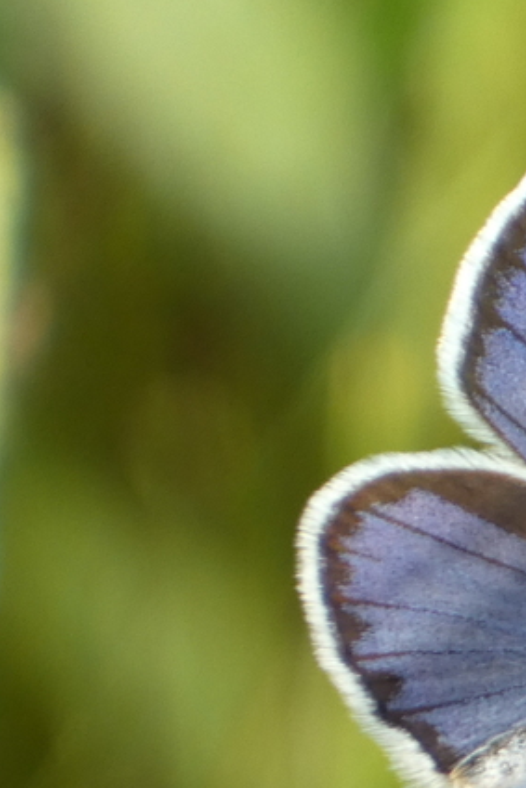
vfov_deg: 0.9
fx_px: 48590
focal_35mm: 2219
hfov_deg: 0.6
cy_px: 541
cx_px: 731
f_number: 5.7
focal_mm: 189.9
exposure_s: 1/125
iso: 160
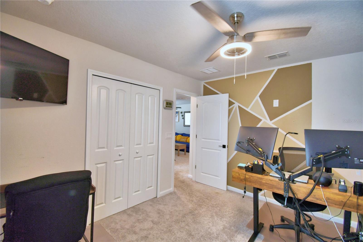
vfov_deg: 77.3
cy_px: 121
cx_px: 182
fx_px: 151
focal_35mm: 15
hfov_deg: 100.4
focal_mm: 10
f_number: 4.5
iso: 400
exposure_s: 1/40
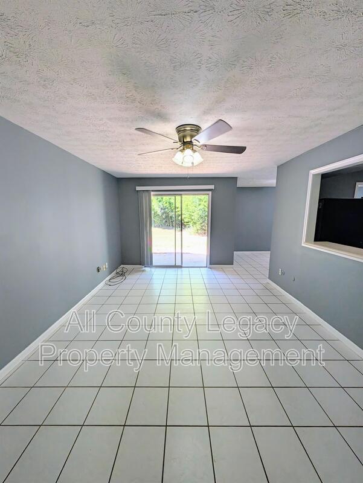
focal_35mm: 12
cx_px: 182
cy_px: 242
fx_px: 168
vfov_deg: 110.5
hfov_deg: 94.6
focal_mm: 2.02
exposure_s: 1/291
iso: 53
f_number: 1.7
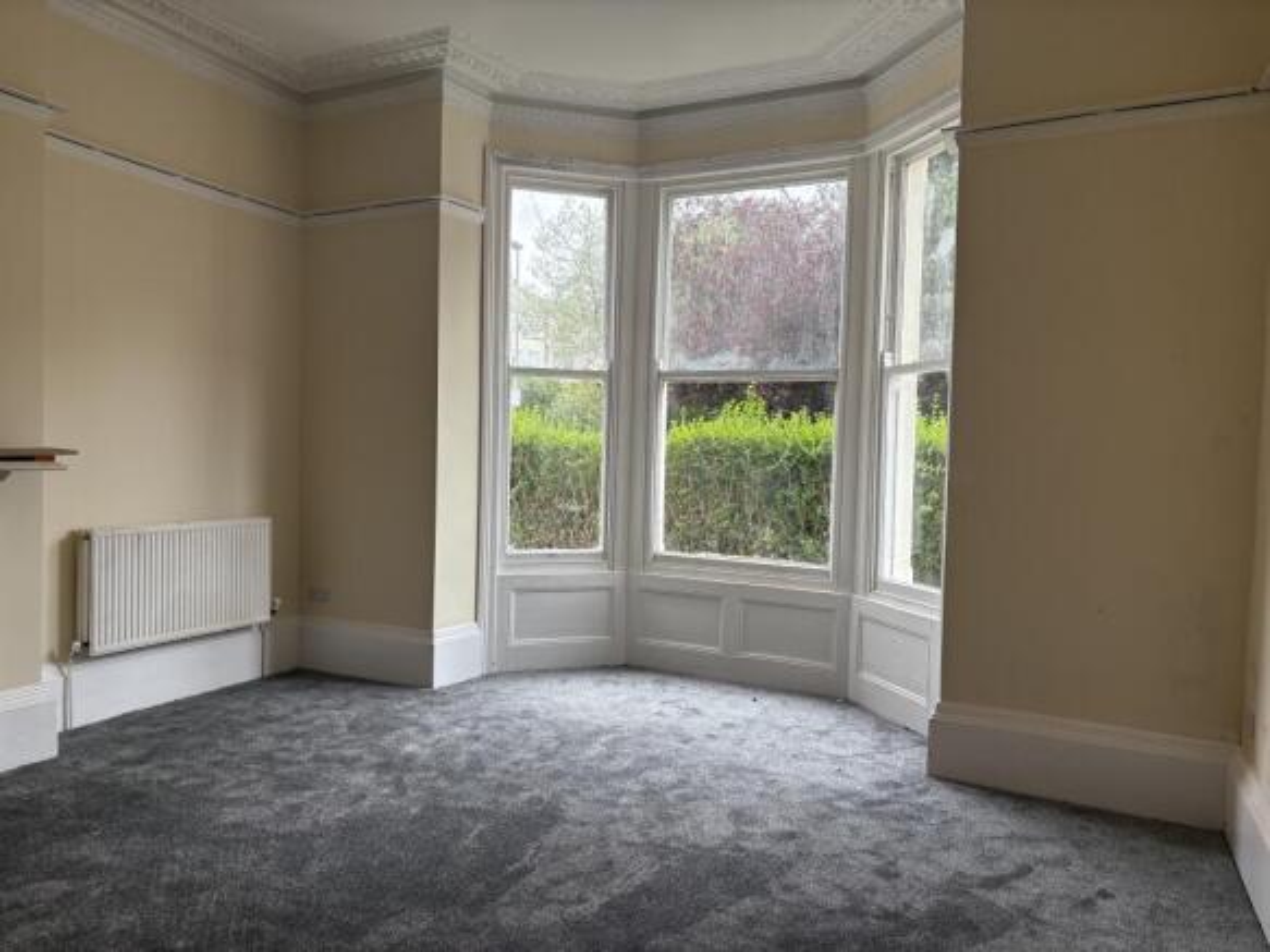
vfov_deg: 53.0
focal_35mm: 26
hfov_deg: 67.3
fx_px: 954
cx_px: 635
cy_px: 476
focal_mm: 5.96
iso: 80
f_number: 1.6
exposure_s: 1/236
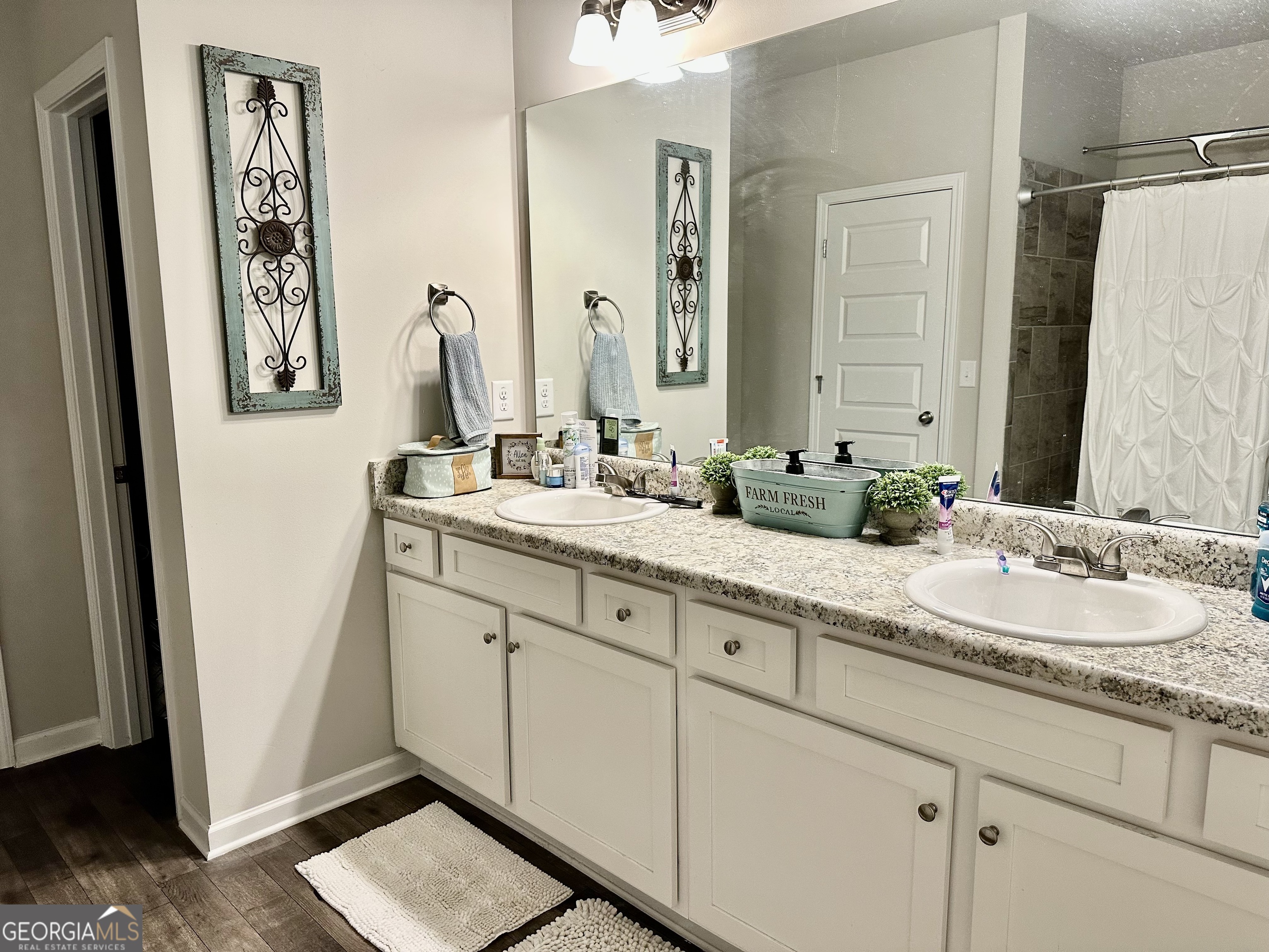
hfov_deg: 71.6
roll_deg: +0.7
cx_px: 634
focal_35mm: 24
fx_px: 880
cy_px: 476
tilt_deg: -8.7
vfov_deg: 56.8
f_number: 1.78
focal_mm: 6.86
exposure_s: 1/120
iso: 200
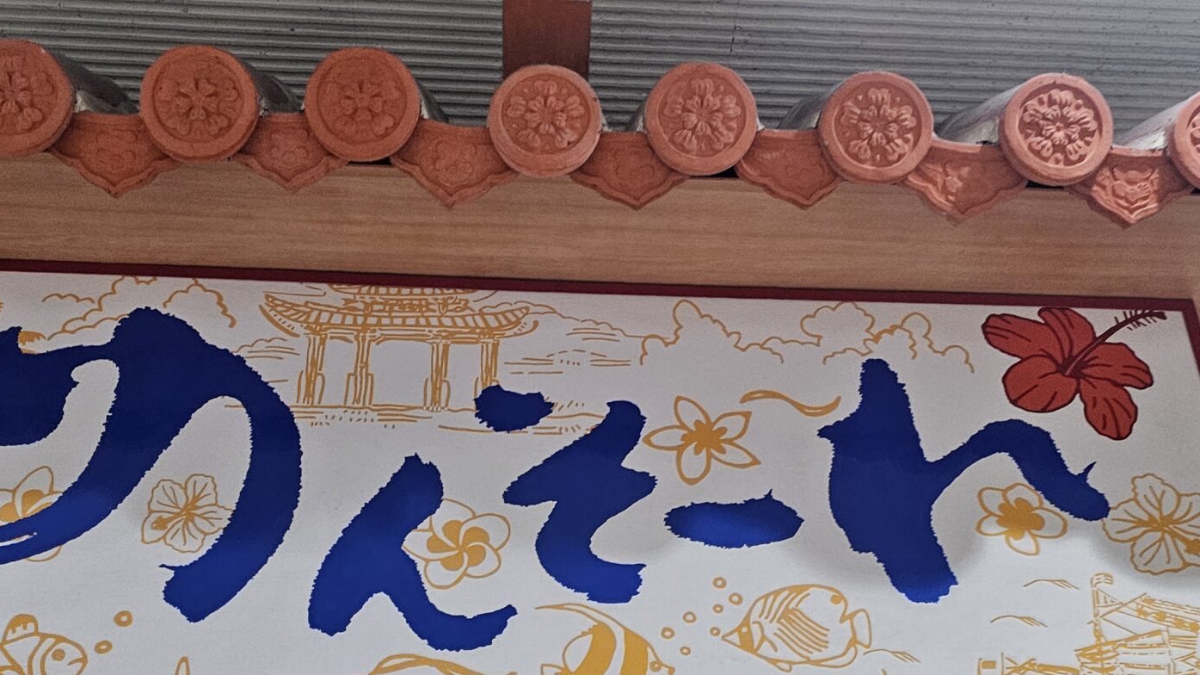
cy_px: 496
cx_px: 566
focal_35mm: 46
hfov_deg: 44.6
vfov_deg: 25.7
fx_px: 1463
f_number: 1.7
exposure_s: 1/100
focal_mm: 6.3
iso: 500
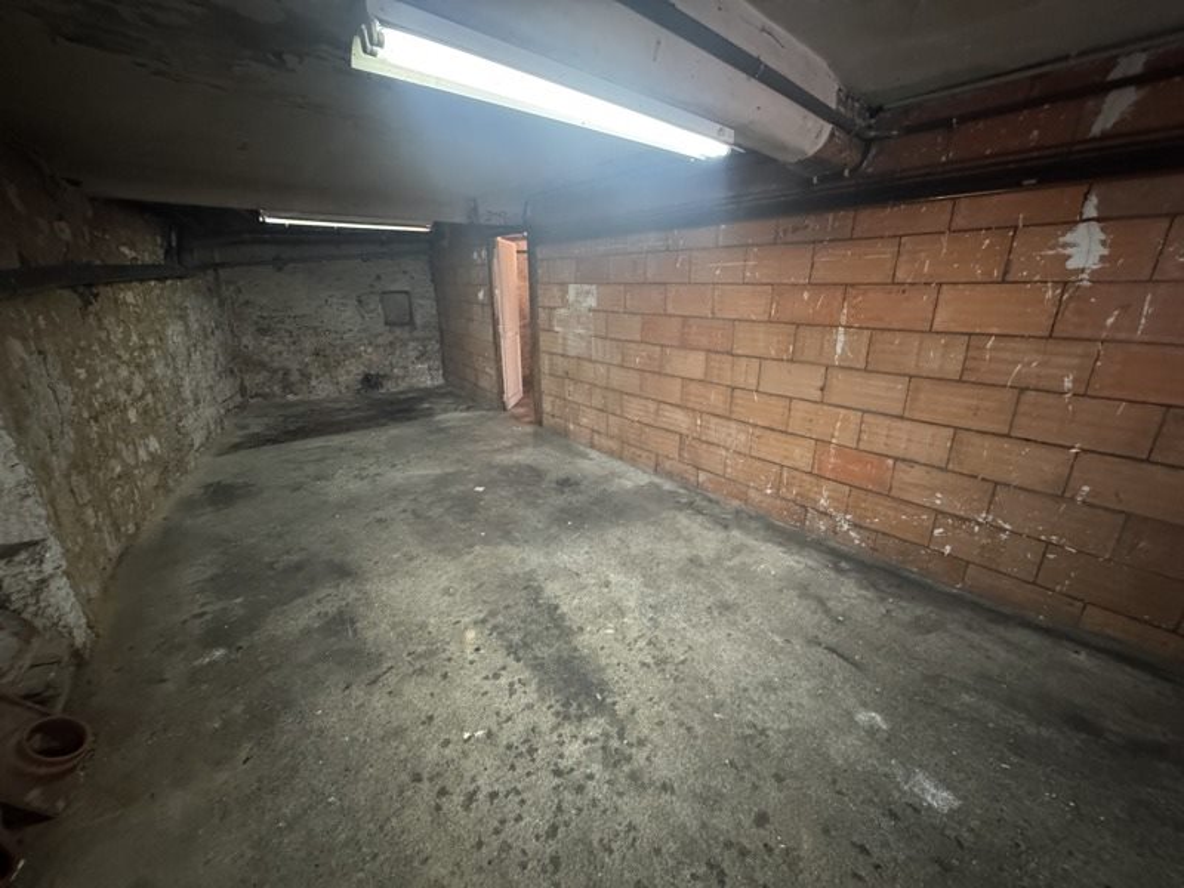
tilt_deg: -18.9
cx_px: 592
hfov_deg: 102.1
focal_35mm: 14
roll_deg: +0.5
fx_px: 479
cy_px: 444
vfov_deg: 85.7
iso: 1600
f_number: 2.2
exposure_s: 1/33
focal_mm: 2.22
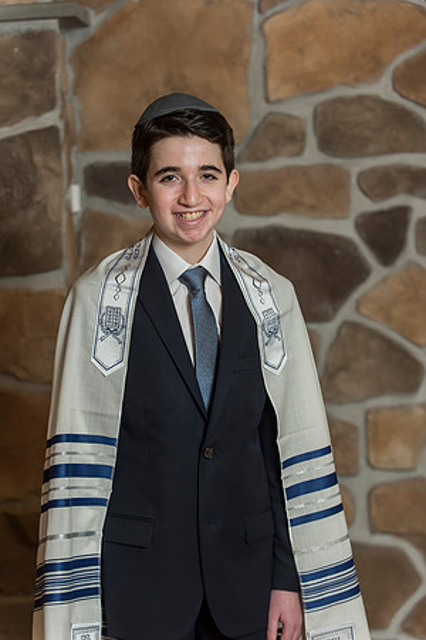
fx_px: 1739
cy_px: 320
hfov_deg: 14.0
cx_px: 213
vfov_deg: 20.8
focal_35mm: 98
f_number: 4
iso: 800
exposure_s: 1/200
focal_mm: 98
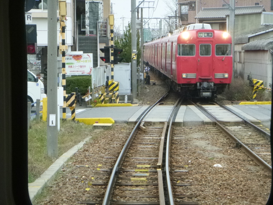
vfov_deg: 15.9
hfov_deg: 21.1
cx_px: 136
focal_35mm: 93
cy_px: 102
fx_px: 733
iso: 400
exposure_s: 1/125
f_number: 5.7
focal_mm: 16.7
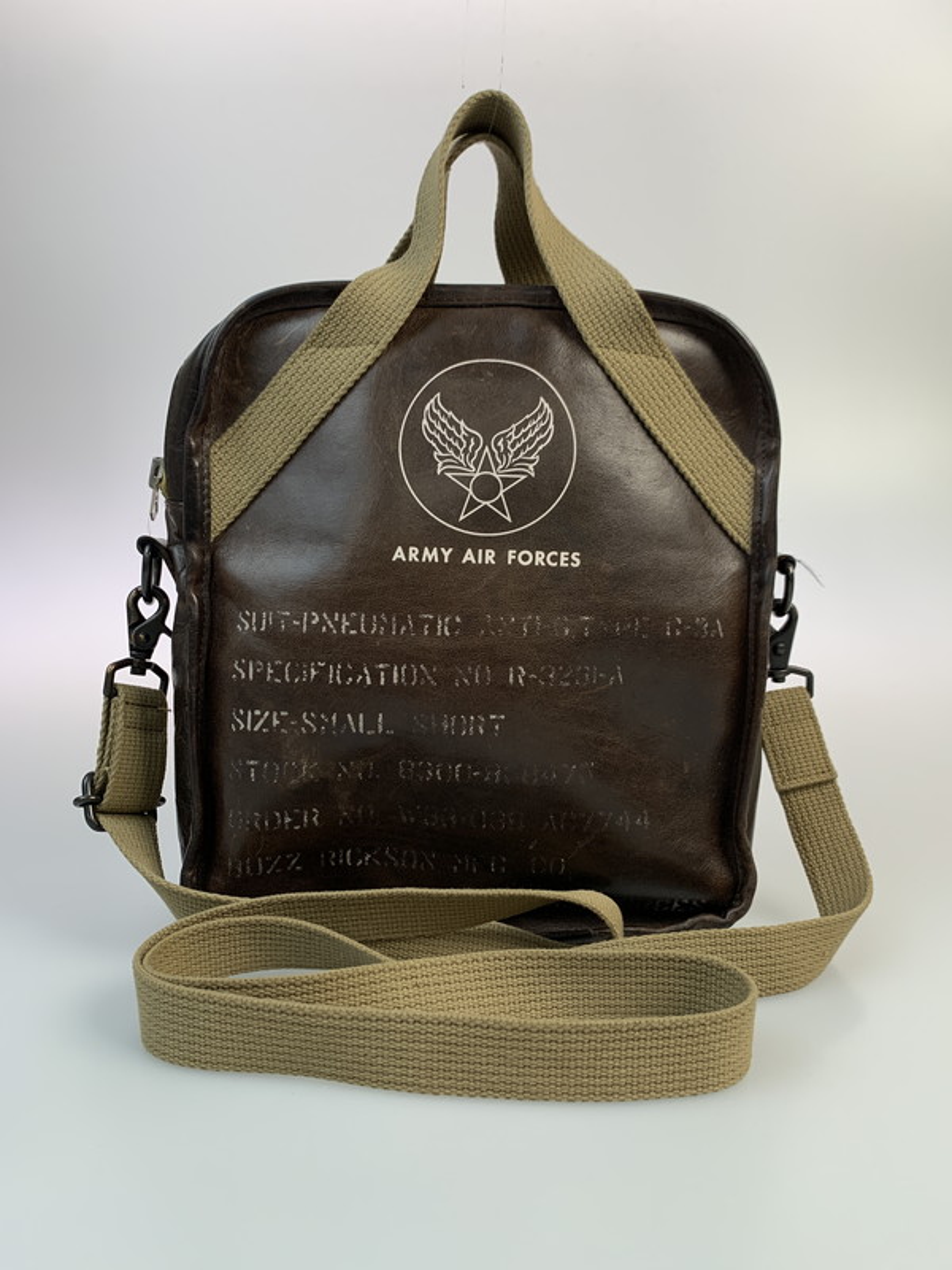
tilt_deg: -7.6
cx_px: 476
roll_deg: -0.1
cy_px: 635
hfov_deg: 53.1
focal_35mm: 26
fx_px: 953
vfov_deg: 67.3
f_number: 1.8
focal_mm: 4.25
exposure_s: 1/100
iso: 50
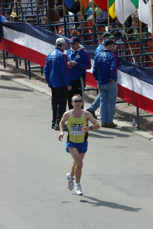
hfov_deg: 3.4
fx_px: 2580
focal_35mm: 405
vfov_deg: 5.1
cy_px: 114
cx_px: 76
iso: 400
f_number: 8
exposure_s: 1/400
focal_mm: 270
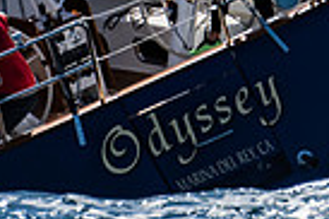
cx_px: 60
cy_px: -433
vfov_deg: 1.2
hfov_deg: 1.8
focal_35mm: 1136
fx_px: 10369
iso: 160
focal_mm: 150
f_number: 6.3
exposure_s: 1/2000
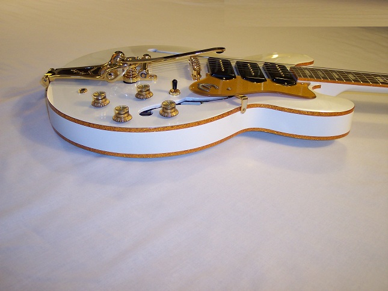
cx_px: 194
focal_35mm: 38
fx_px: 426
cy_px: 146
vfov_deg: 37.7
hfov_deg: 49.0
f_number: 2.8
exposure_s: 1/45
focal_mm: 8
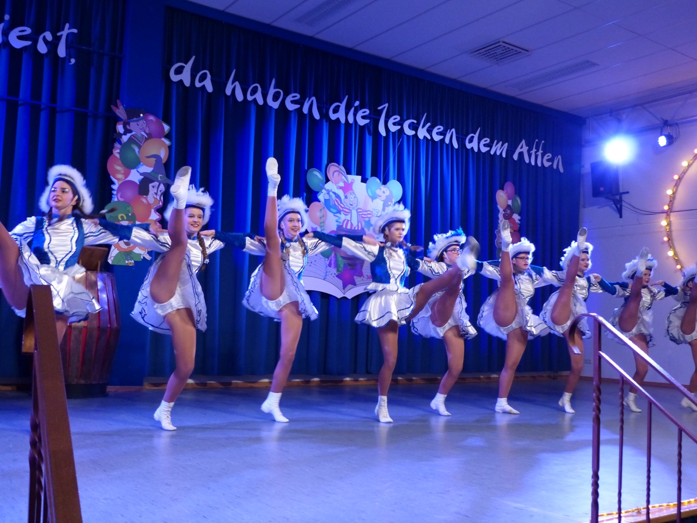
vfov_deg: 39.7
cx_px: 348
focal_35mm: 36
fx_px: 725
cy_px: 262
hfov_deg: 51.4
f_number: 2.8
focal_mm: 6.4
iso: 400
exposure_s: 1/60
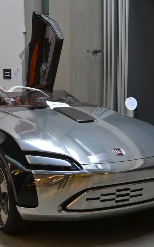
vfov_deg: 34.0
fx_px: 403
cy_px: 123
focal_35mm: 60
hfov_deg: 21.3
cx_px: 24
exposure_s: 1/40
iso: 400
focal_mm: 26
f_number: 4.2
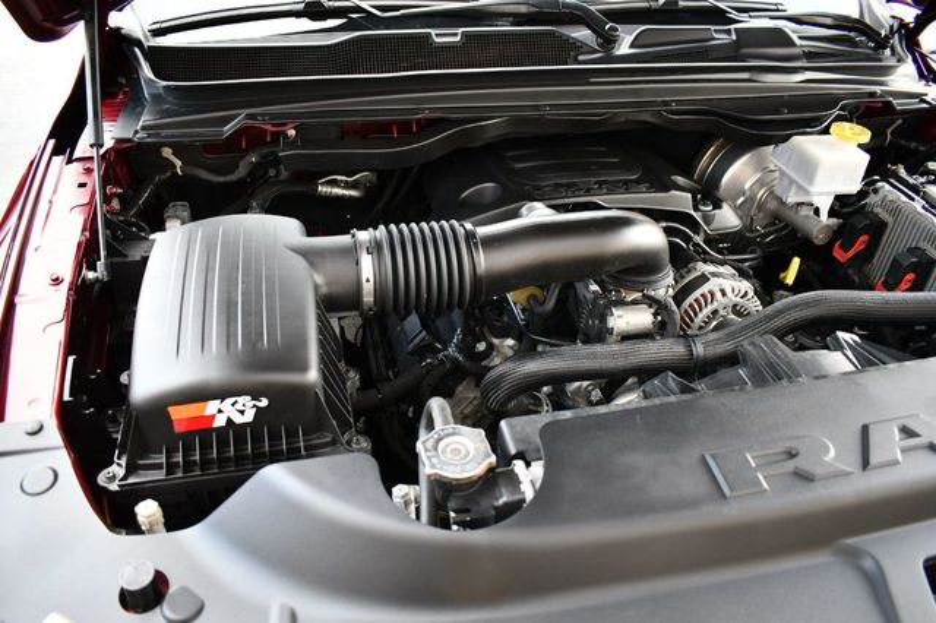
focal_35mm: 27
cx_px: 468
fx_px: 702
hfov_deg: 67.4
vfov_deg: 47.9
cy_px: 312
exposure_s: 1/200
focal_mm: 18
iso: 800
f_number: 3.5
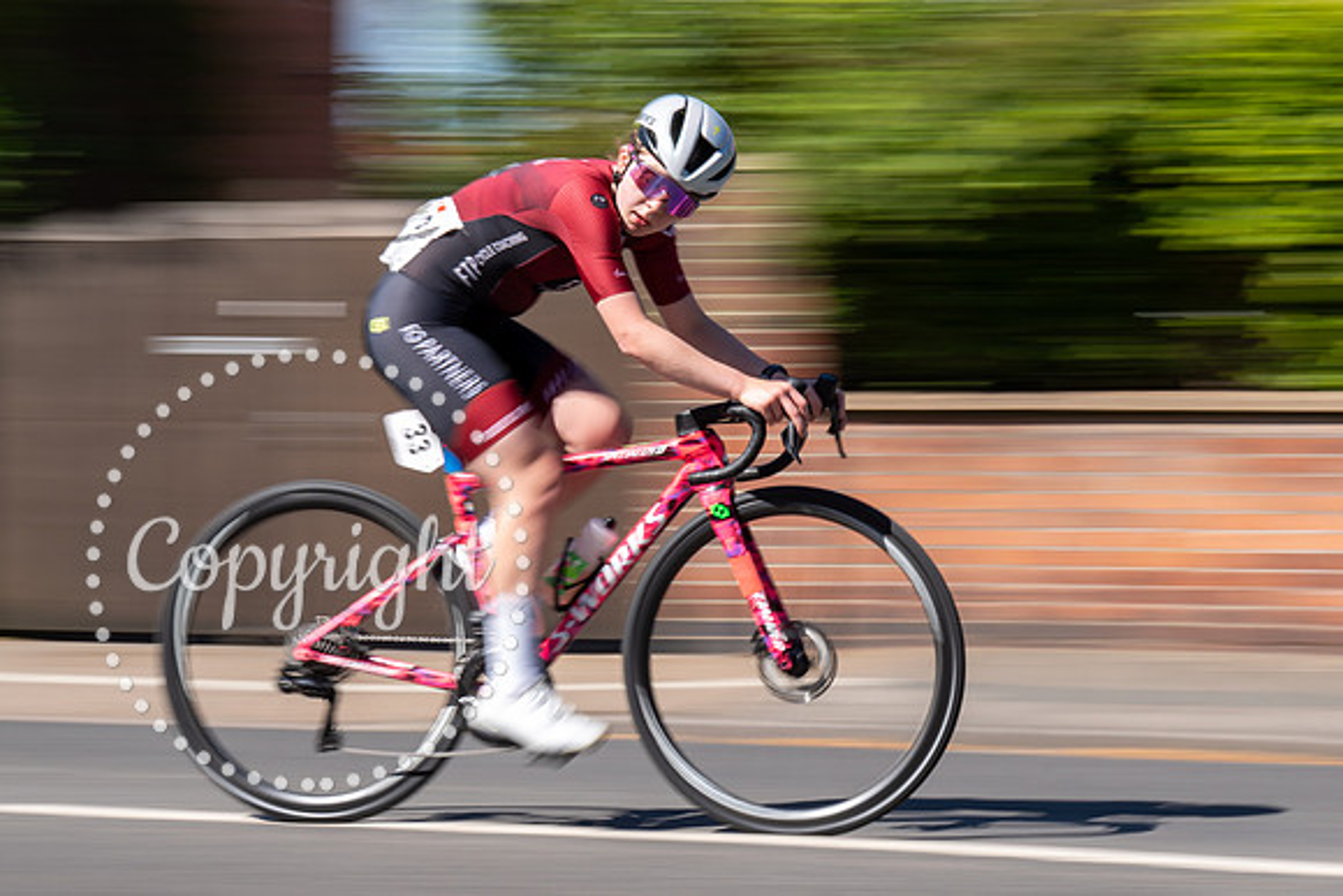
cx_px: 594
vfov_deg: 11.0
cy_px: 241
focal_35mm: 124
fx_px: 4644
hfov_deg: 16.5
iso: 100
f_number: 18
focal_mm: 70
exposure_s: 1/40
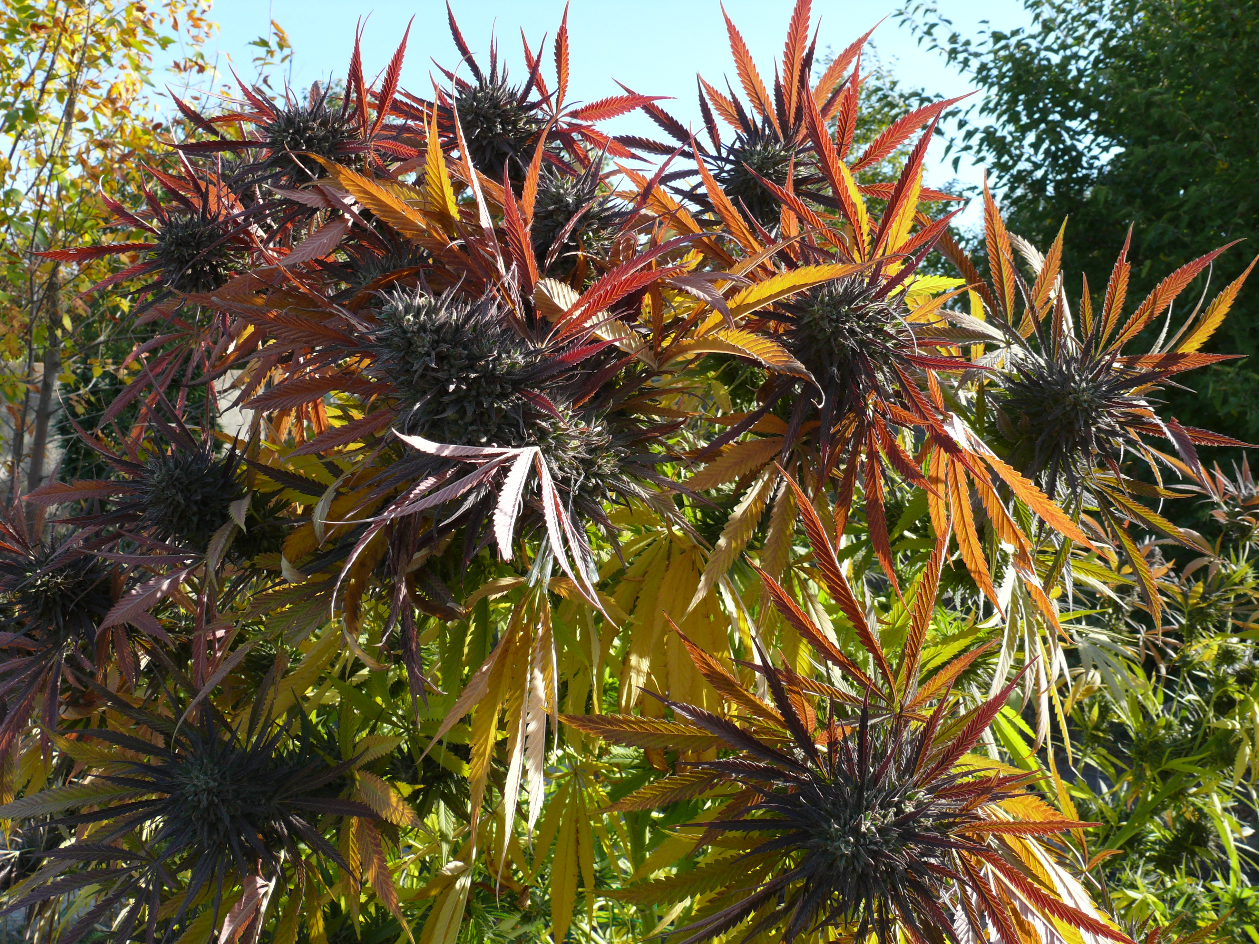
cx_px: 630
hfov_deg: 52.6
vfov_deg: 40.7
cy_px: 472
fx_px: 1273
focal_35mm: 35
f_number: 5
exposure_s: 1/200
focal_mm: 7.4
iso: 100
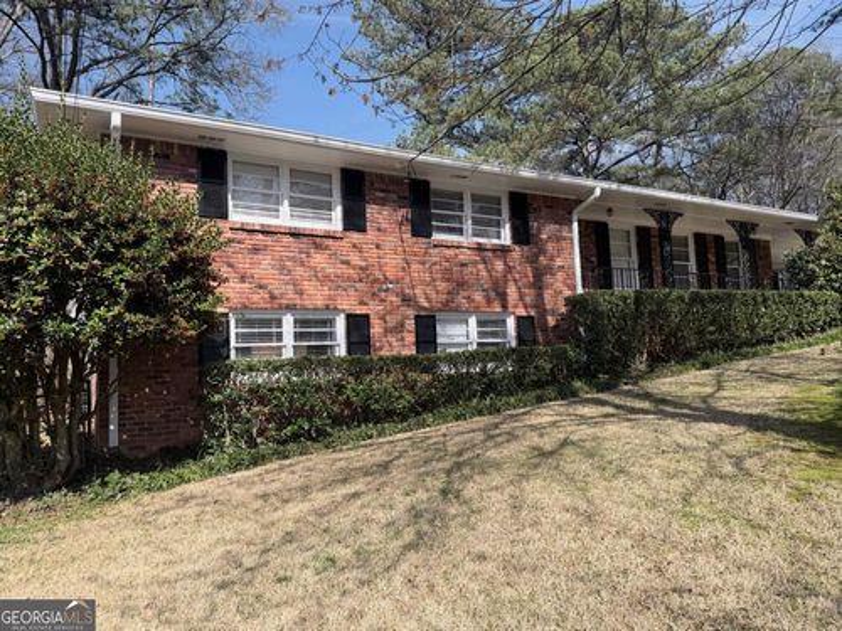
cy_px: 316
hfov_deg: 71.6
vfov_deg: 56.8
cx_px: 421
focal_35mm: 24
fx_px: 584
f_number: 1.78
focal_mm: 6.76
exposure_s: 1/3145
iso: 80
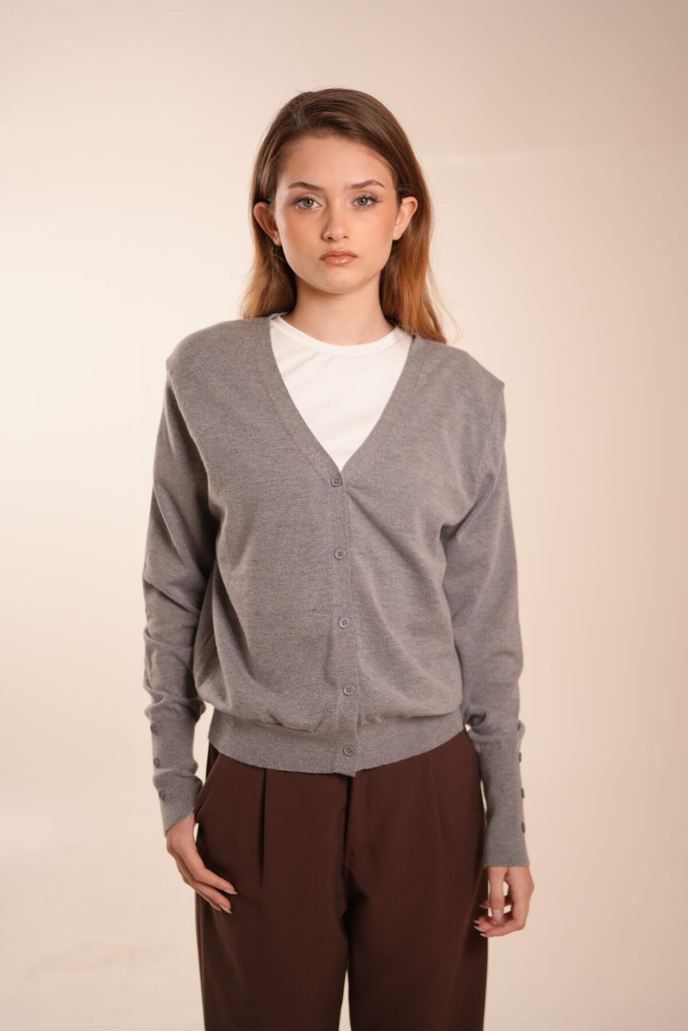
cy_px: 516
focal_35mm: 50
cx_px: 344
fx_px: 1433
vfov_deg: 39.6
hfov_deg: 27.0
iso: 400
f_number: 2.8
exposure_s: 1/125
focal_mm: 50
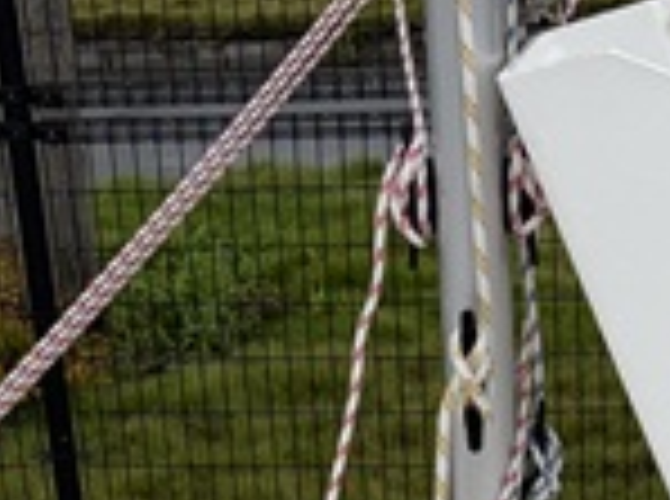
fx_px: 2703
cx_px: 526
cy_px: 1266
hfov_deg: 14.1
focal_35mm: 140
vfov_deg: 9.3
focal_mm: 5.96
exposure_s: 1/4329
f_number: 1.6
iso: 50
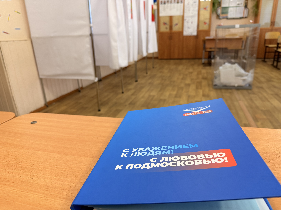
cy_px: 105
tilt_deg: -20.0
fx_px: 195
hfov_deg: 71.6
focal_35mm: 24
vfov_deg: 56.8
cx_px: 140
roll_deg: +3.1
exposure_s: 1/100
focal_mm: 6.76
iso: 160
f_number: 1.78
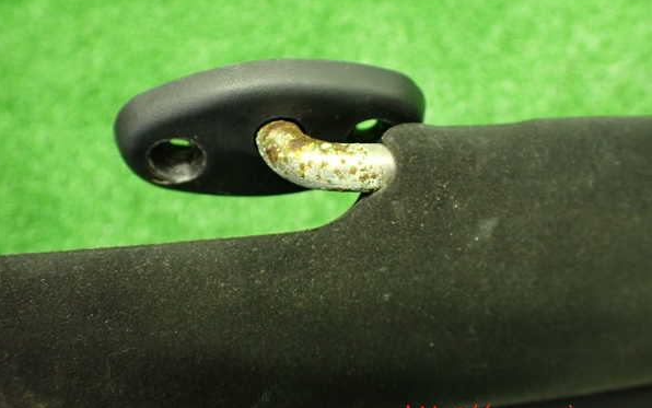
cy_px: 184
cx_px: 325
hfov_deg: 59.6
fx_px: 569
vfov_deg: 39.4
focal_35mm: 32
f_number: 2.3
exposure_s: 1/60
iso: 800
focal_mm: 5.4
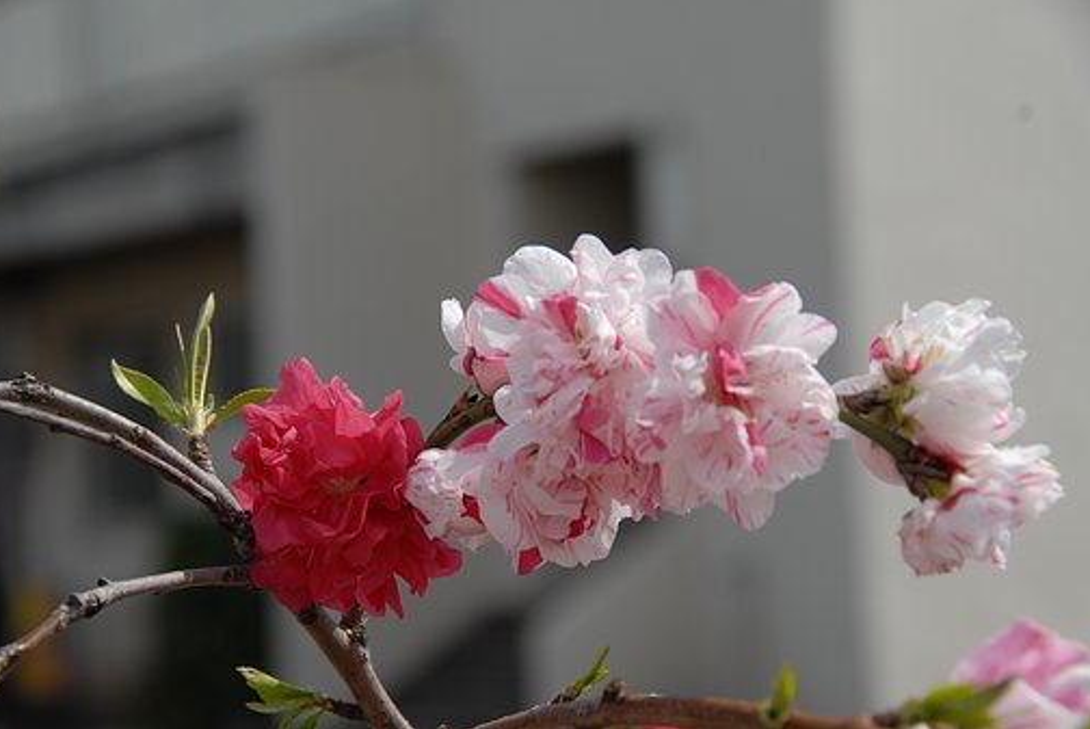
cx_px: 541
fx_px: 3697
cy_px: 360
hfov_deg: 16.8
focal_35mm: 122
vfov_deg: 11.3
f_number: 8
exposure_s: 1/250
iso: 100
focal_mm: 80
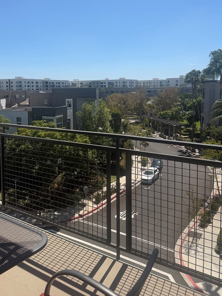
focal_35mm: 32
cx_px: 99
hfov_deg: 44.1
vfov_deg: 56.4
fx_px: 274
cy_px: 118
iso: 80
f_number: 1.78
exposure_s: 1/5714
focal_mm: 6.76
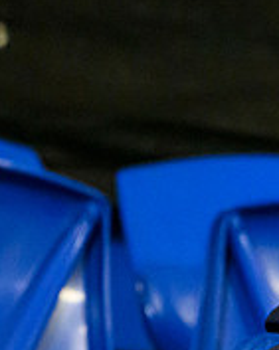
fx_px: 26171
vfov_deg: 0.8
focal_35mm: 2529
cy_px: 320
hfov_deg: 0.6
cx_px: 568
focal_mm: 560
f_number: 4
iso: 12800
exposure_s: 1/200
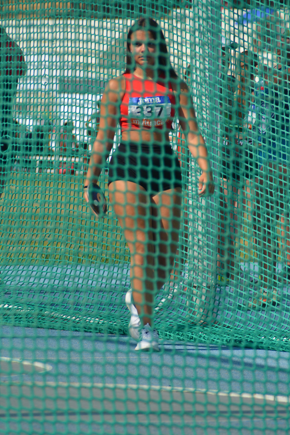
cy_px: 239
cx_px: 146
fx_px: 4267
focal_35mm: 353
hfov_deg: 3.9
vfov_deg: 5.8
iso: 400
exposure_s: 1/2000
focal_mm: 200
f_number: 6.3
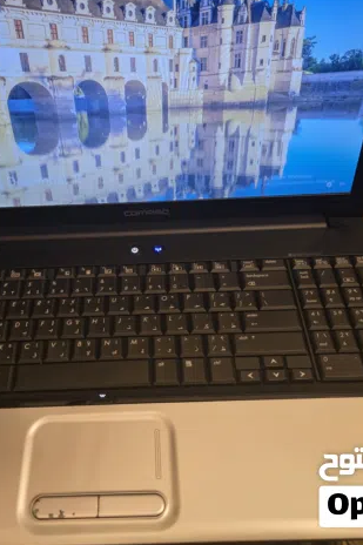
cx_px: 142
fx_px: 499
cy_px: 274
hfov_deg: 39.7
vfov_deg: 57.2
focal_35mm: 33
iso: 400
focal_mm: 6.3
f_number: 1.7
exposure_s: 1/34.6
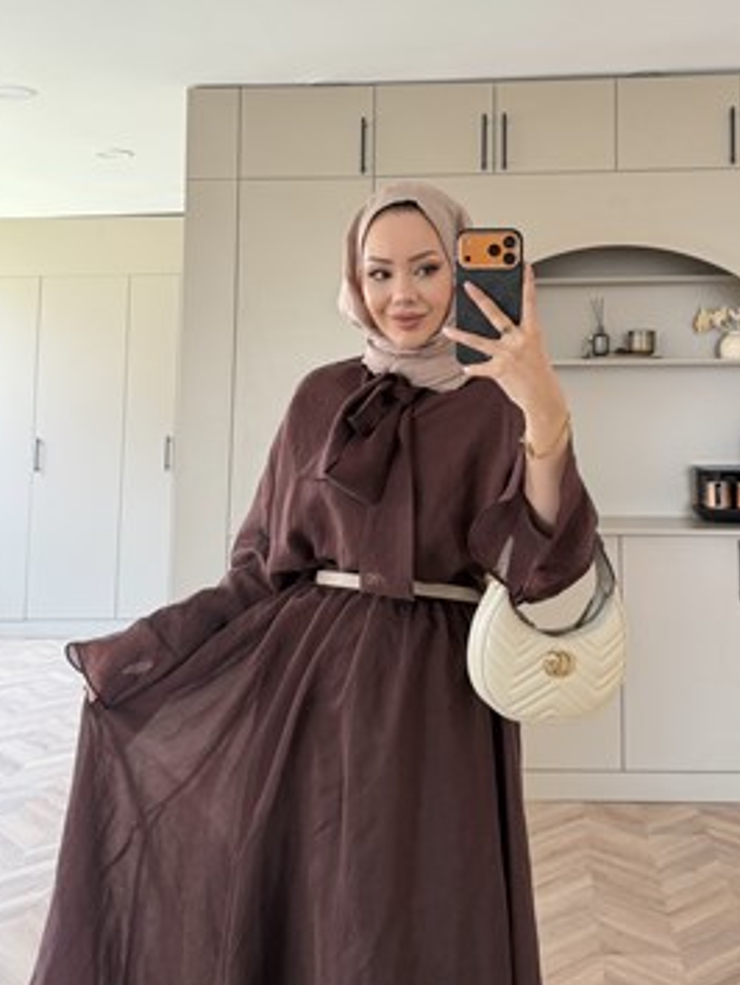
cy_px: 483
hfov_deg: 49.7
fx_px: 797
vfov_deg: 63.4
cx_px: 412
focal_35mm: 28
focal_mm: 6.76
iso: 160
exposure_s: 1/121
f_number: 1.78
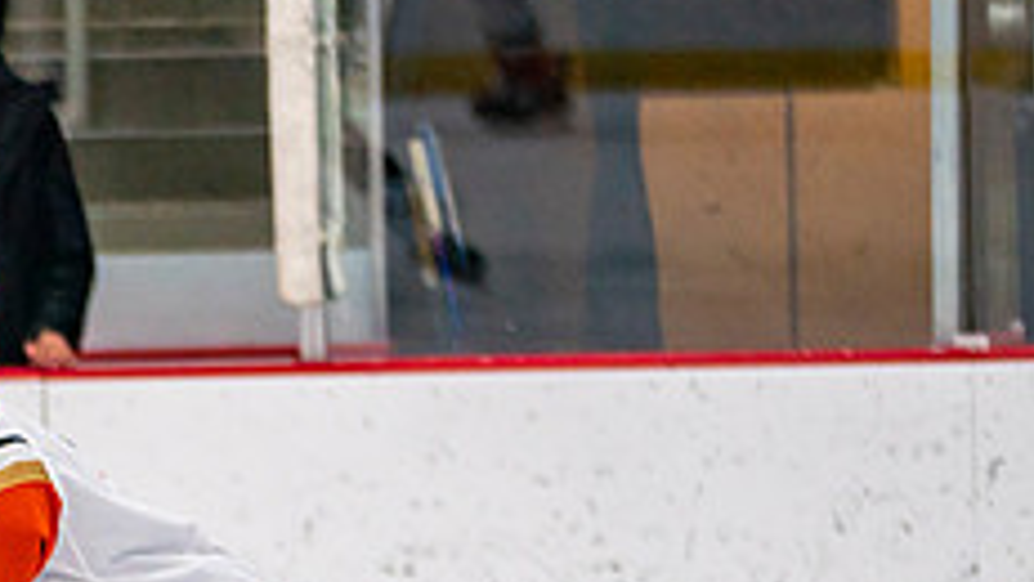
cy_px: 989
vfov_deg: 2.3
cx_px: -344
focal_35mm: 537
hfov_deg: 4.0
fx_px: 14725
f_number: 2.8
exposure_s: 1/640
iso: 500
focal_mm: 135
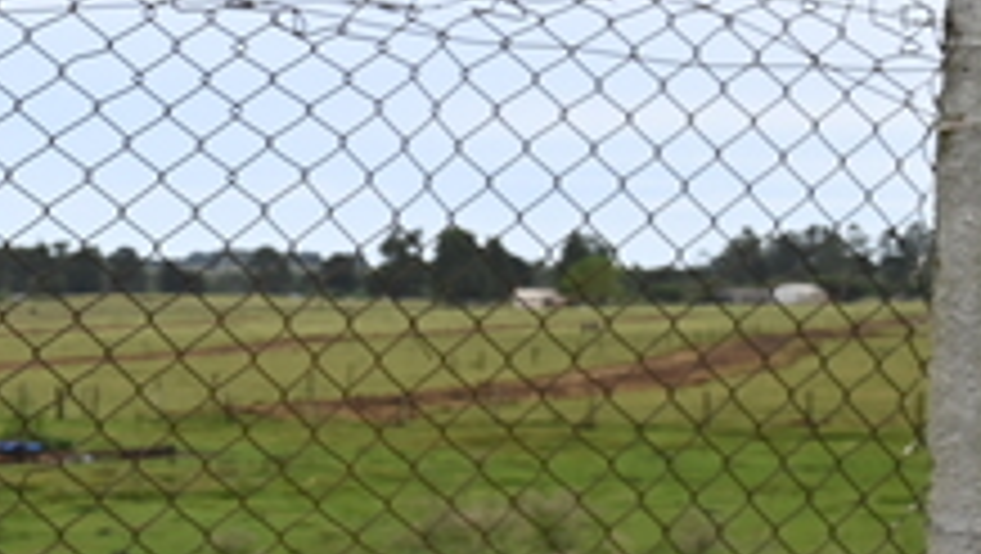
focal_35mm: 138
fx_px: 3592
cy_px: 588
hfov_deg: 13.7
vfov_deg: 8.7
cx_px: -832
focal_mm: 32
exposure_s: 1/125
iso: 200
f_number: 6.3
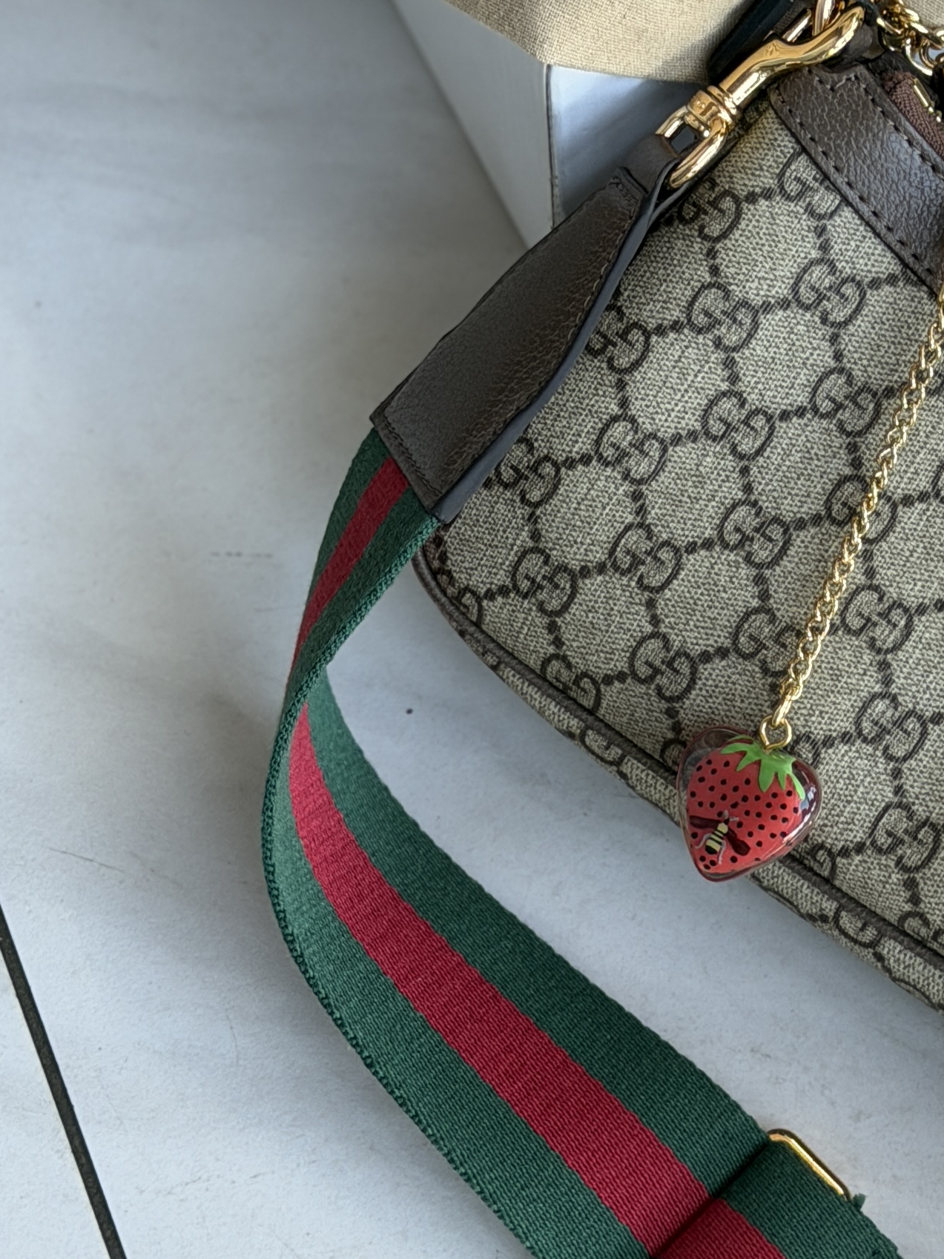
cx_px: 937
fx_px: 4146
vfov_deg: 17.2
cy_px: 460
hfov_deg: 12.8
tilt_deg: -67.2
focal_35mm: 114
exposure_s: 1/64
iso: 100
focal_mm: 6.76
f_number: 1.78
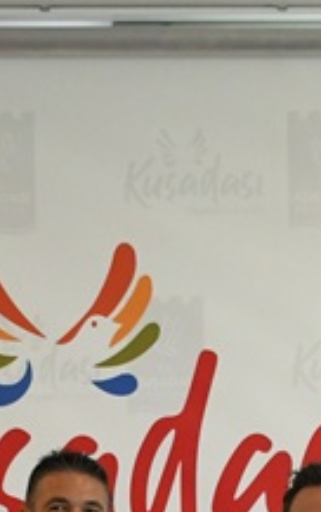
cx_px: 336
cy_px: 819
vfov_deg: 13.7
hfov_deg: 9.2
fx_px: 1970
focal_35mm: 141
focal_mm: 18
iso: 2000
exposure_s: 1/1000
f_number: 3.5
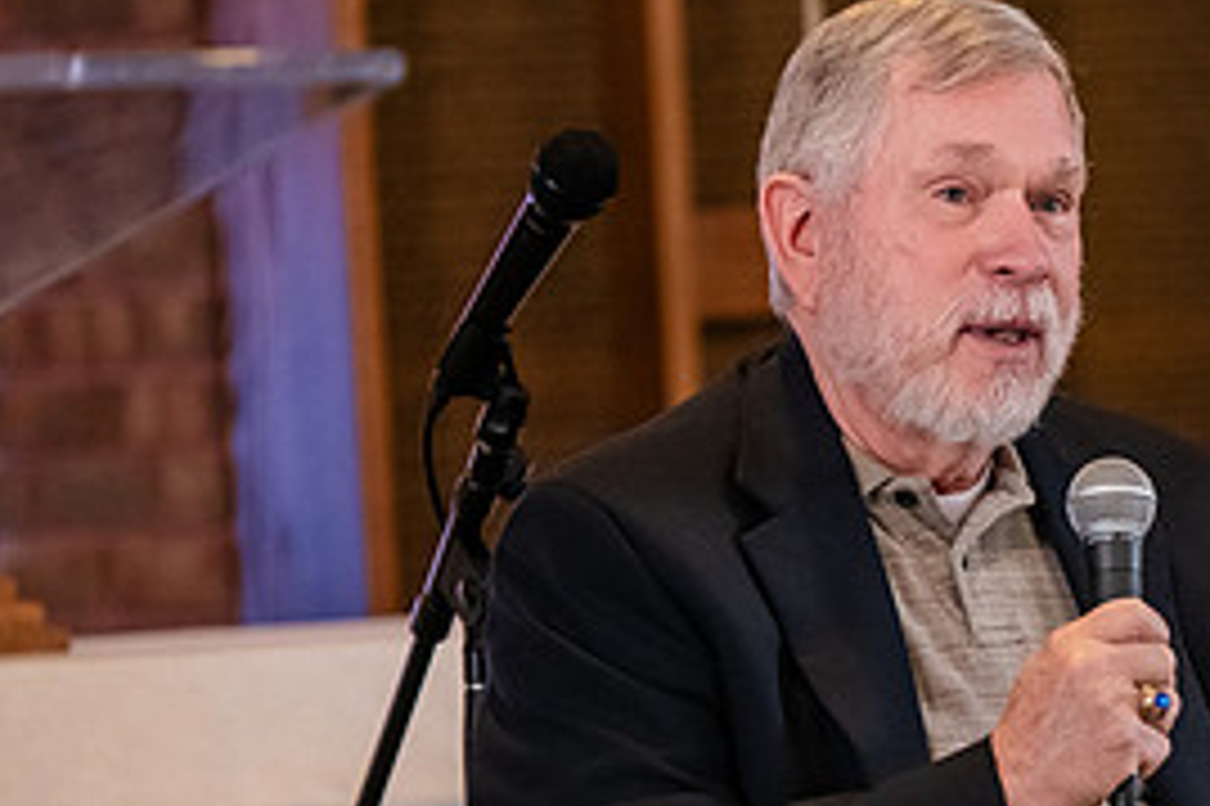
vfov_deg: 3.9
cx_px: 1291
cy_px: 520
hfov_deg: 5.8
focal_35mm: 356
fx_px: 11958
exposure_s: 1/200
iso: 4000
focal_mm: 165
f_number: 3.2
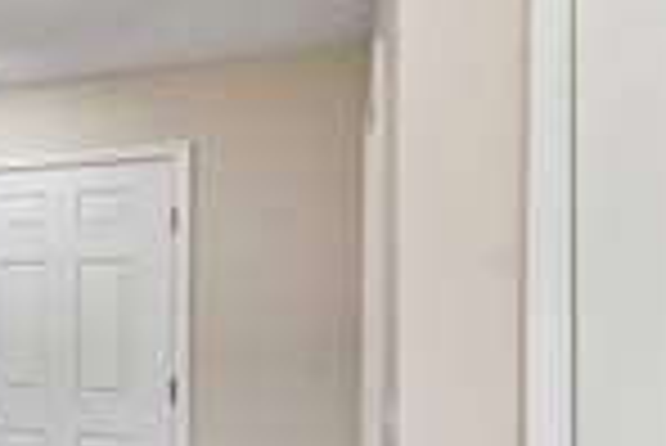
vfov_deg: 24.5
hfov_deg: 25.9
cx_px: -351
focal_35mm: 55
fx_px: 1018
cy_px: 315
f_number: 8
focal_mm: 17
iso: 250
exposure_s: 1/25
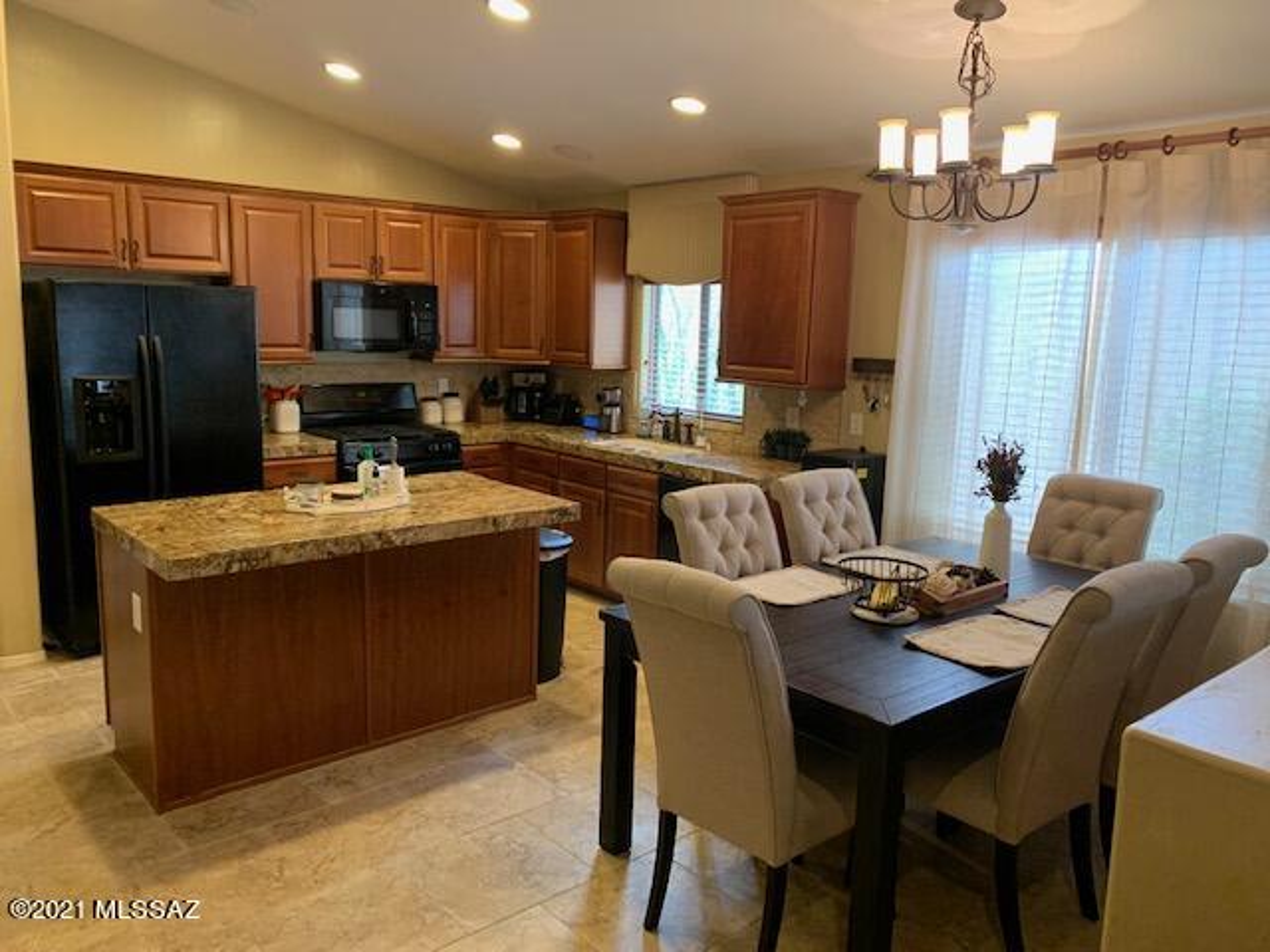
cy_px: 476
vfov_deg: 53.1
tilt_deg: -9.5
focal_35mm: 26
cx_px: 635
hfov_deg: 67.3
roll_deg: -1.6
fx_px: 954
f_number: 1.8
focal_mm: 4.25
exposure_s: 1/60
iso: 250
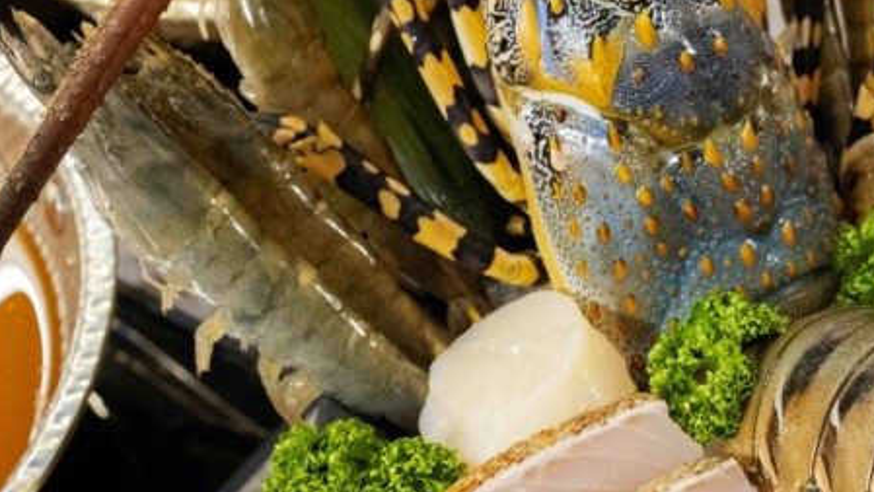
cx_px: 681
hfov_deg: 21.5
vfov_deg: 12.4
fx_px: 2272
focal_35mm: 98
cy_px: 292
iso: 5000
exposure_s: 1/125
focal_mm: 35
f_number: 5.6
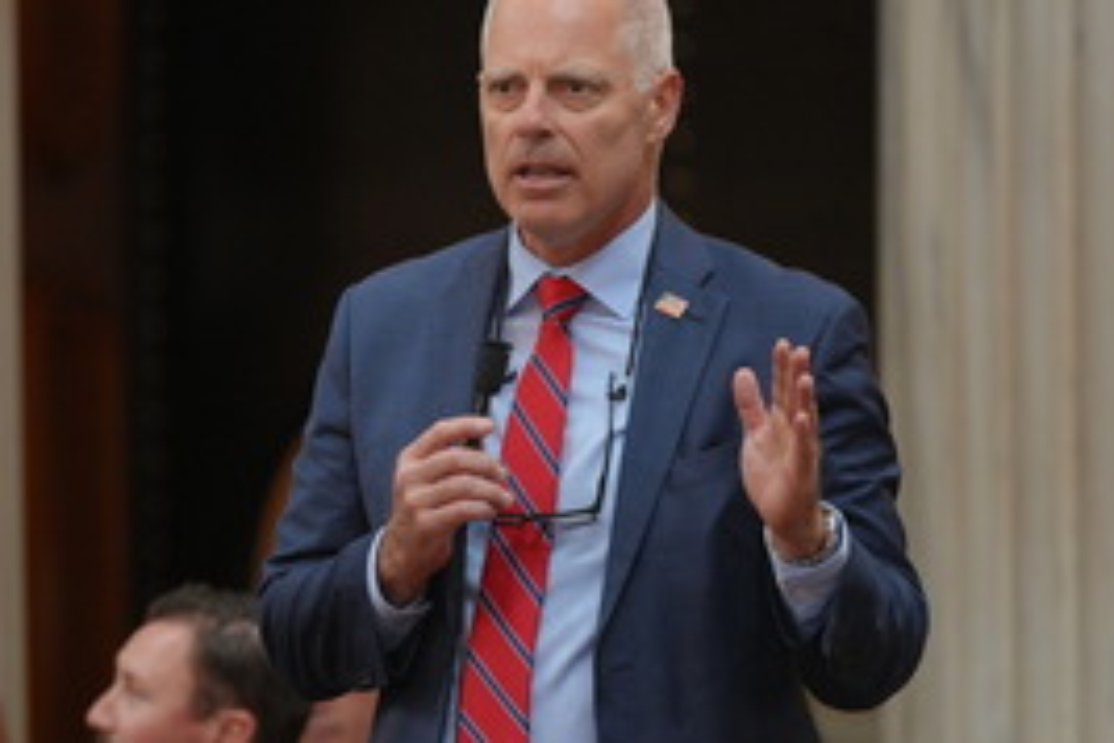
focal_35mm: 427
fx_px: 13212
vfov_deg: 3.2
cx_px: 288
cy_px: 392
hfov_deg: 4.8
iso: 640
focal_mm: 200
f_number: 3.2
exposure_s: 1/206
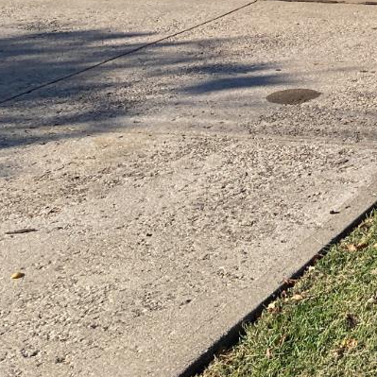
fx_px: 1146
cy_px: -132
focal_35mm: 93
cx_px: 704
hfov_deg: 15.6
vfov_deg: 17.4
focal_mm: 3.99
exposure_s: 1/1621
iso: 20
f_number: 1.8
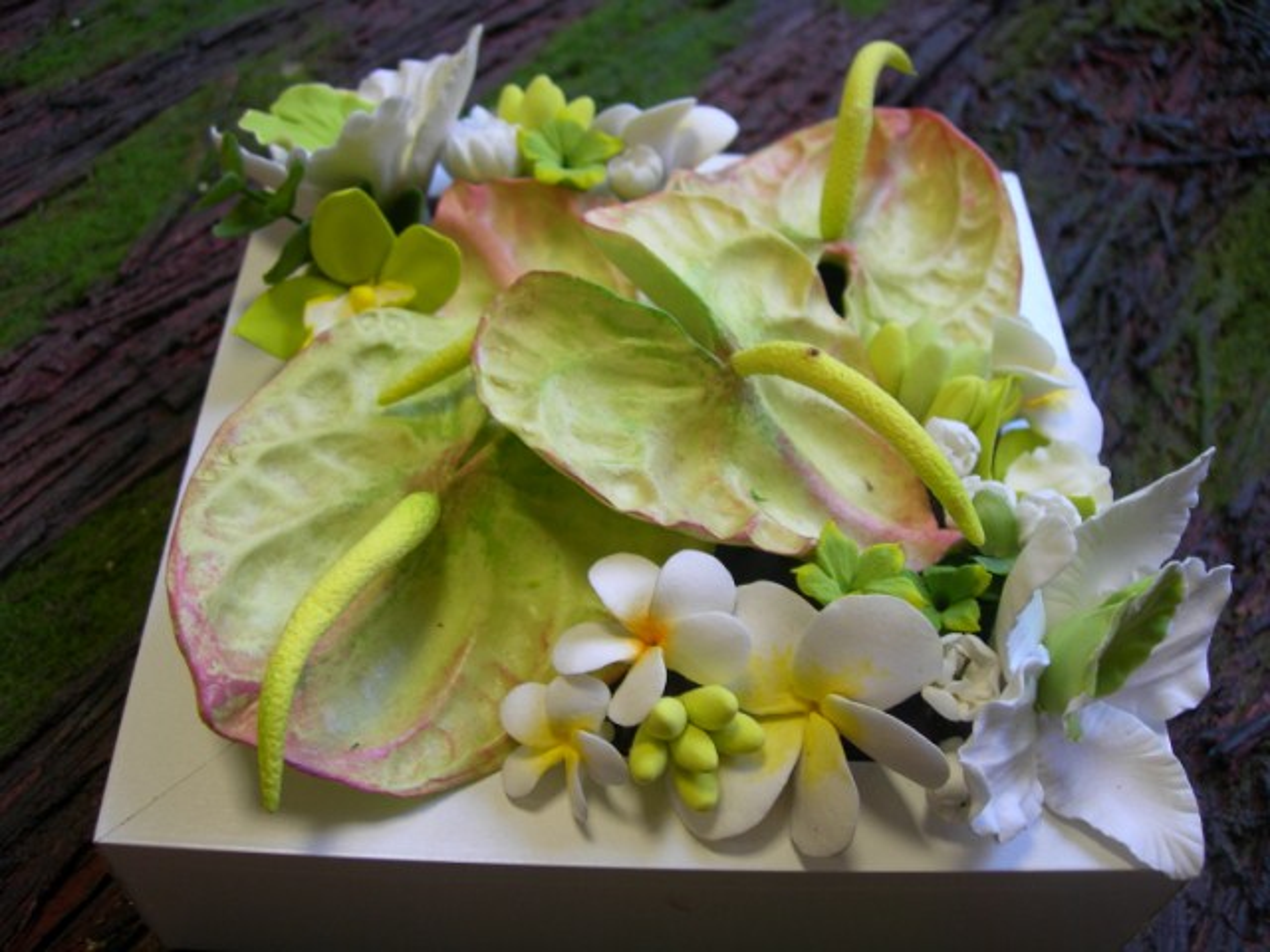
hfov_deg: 49.0
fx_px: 1394
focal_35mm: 38
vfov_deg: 37.7
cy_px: 476
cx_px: 635
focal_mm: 7.8
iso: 50
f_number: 2.8
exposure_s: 1/13.3
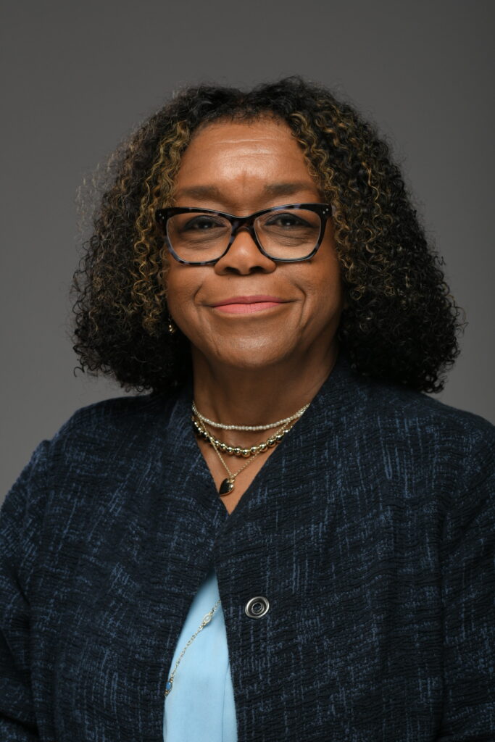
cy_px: 371
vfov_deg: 16.1
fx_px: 2618
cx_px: 248
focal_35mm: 127
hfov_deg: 10.8
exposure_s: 1/250
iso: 200
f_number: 9
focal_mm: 85
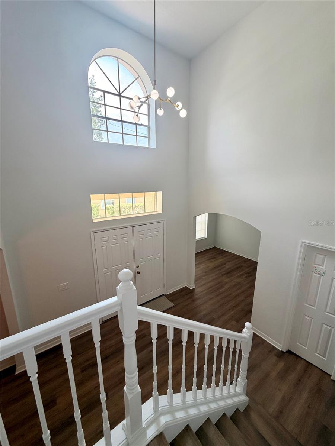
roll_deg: +0.8
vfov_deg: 102.1
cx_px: 168
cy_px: 223
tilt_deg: -12.5
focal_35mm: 14
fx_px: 181
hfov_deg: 85.7
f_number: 2.2
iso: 100
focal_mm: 2.22
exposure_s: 1/120
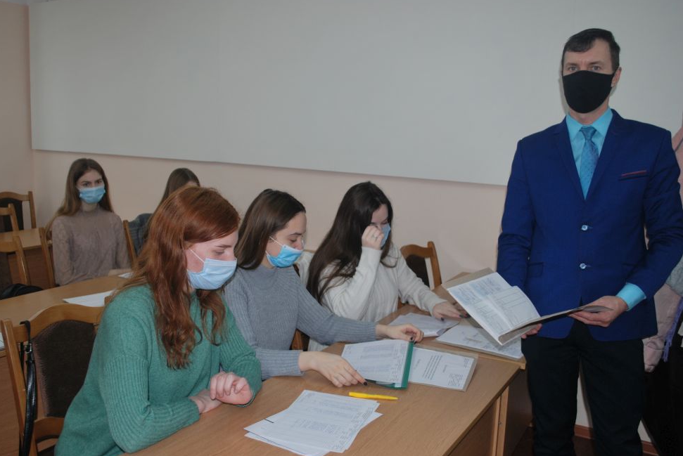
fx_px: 646
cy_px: 227
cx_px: 337
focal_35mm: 34
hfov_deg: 55.8
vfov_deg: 38.9
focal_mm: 22
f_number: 4
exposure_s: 1/60
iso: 200
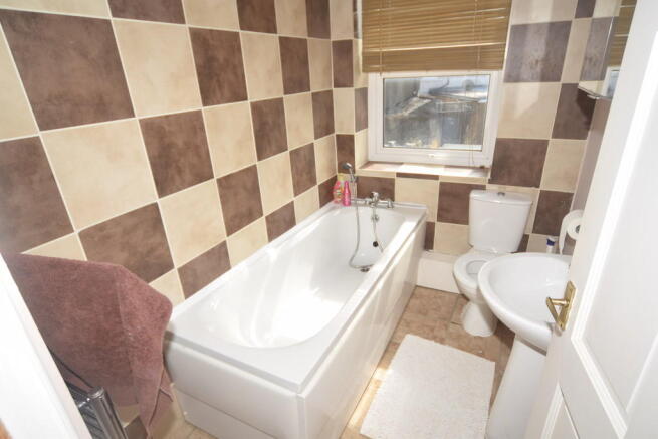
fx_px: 329
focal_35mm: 18
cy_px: 220
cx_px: 329
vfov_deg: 67.4
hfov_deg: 90.0
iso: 100
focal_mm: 12
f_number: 5
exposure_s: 1/100
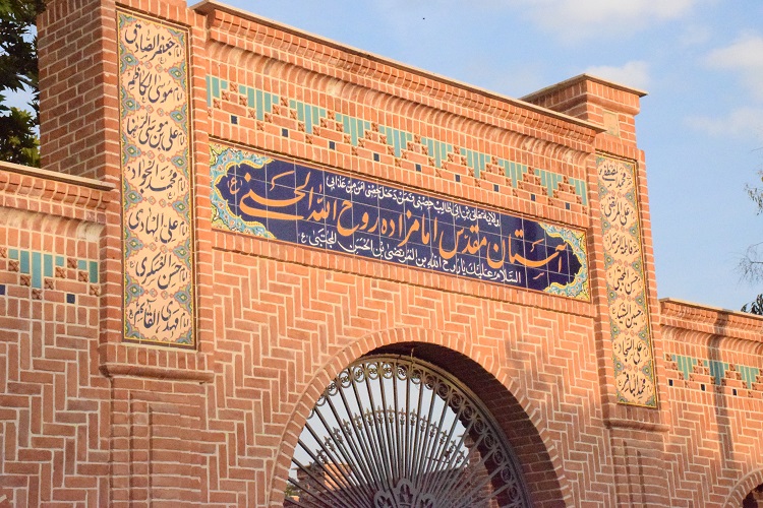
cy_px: 254
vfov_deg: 18.2
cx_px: 382
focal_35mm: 75
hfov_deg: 27.0
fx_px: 1589
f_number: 25
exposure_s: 1/2500
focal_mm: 50
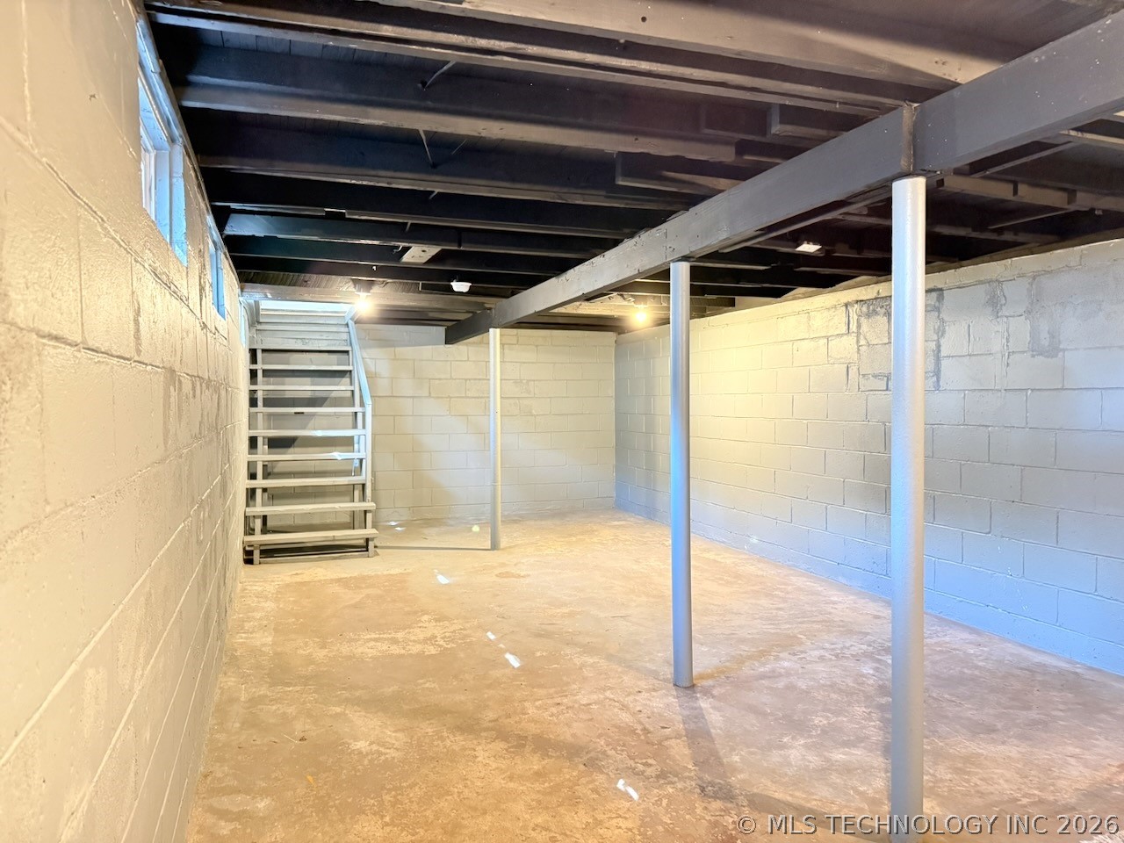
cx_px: 562
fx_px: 779
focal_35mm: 24
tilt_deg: -1.6
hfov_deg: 71.6
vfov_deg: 56.8
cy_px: 422
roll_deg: -0.1
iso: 1250
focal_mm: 6.76
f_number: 1.78
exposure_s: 1/30
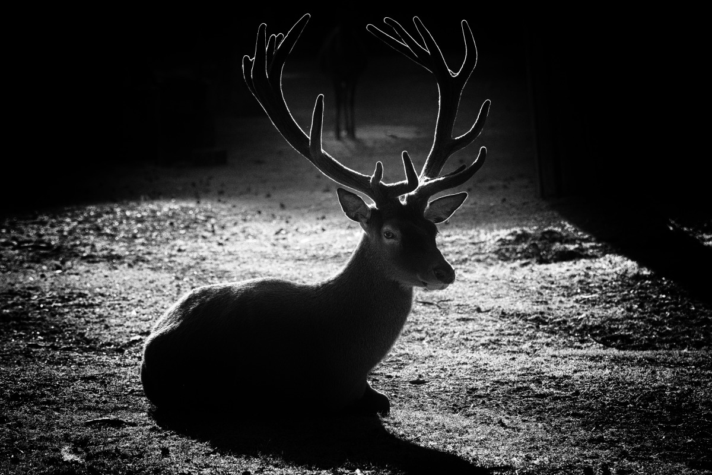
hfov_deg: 7.9
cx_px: 356
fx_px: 5142
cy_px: 238
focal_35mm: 260
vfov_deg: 5.3
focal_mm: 260
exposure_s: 1/640
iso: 800
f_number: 10
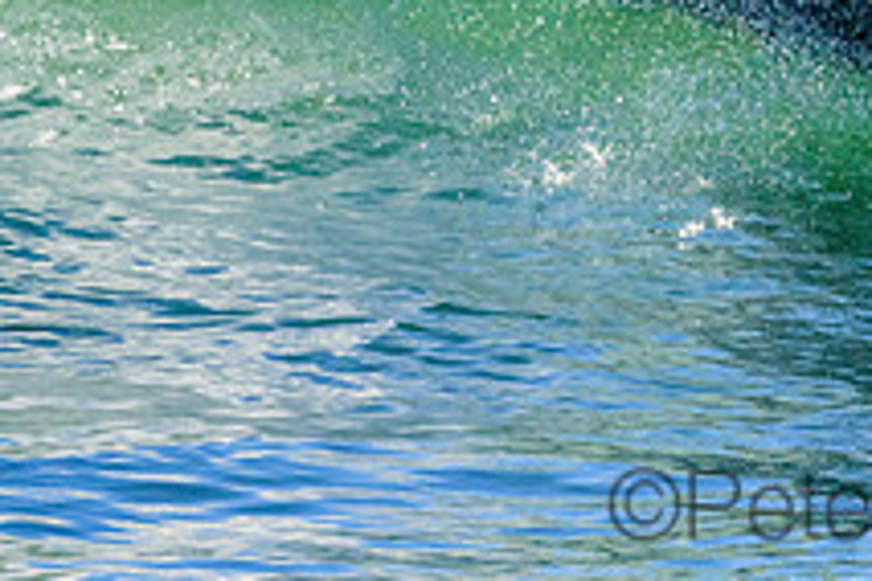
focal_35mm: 2182
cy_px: -174
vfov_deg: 0.6
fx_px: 52849
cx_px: 925
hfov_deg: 0.9
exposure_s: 1/2000
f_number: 11
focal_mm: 800
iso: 2000
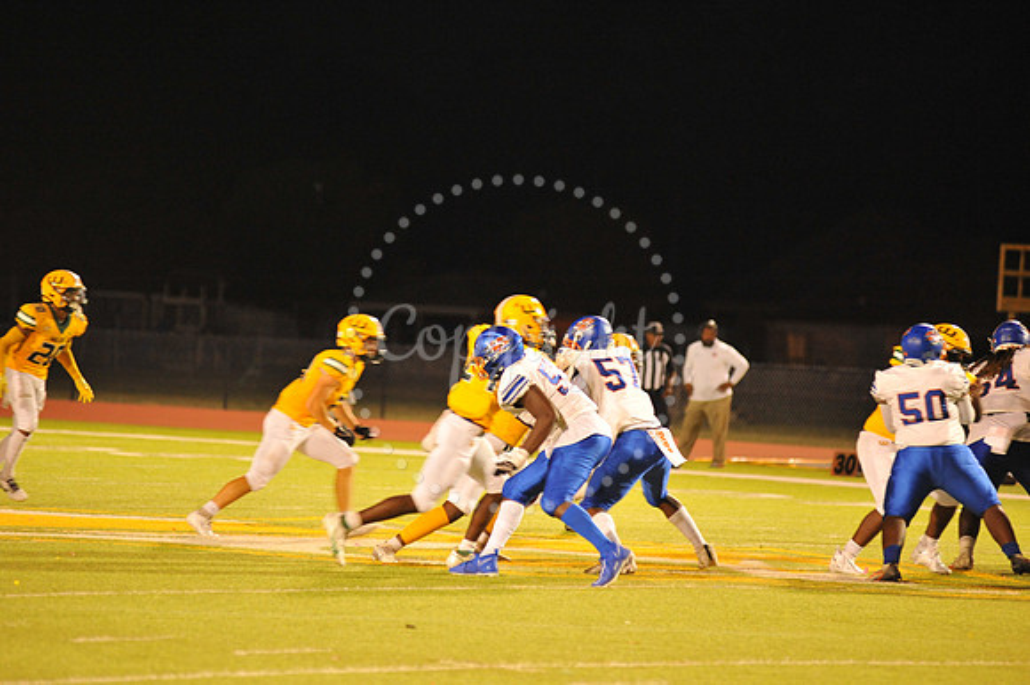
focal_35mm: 200
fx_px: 5719
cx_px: 515
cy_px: 342
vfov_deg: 6.9
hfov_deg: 10.3
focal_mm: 200
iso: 3200
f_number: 3.2
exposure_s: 1/160
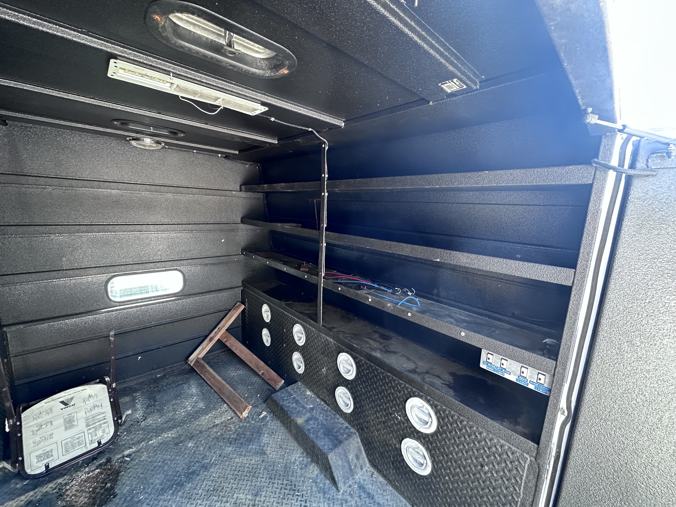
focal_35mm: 14
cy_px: 254
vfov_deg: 85.7
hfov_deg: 102.1
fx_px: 273
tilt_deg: -10.1
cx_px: 338
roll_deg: -3.1
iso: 320
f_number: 2.2
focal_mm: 2.22
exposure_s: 1/60
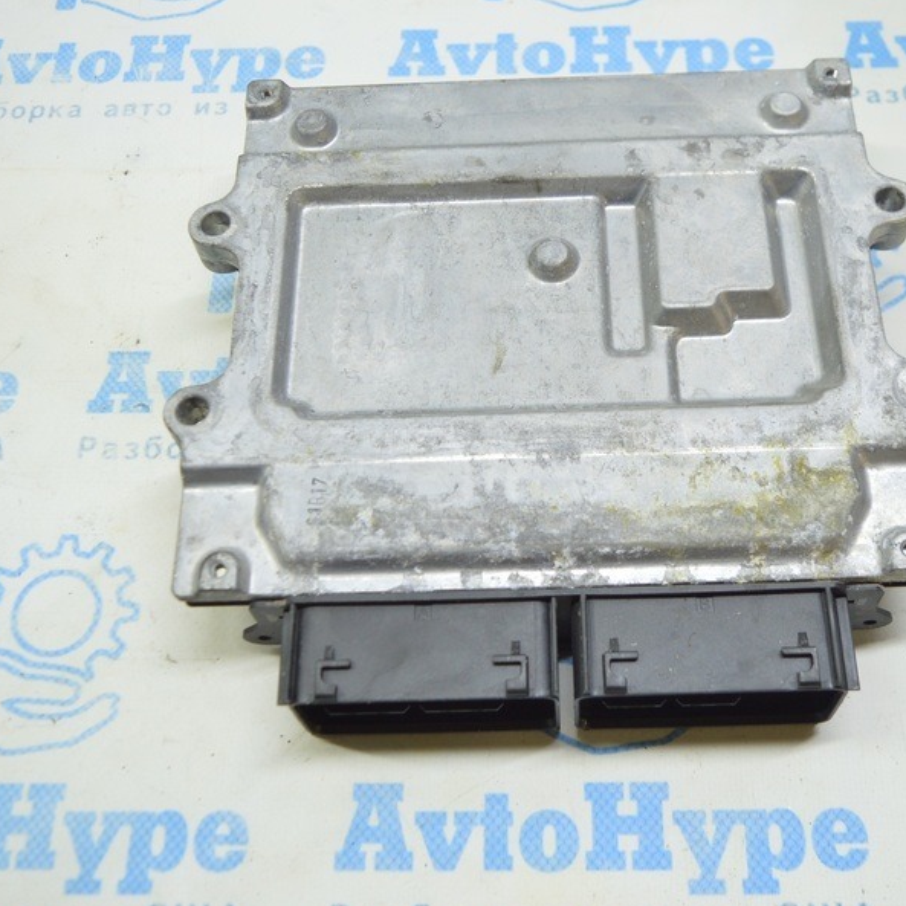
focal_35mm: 44
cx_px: 497
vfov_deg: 38.3
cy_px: 396
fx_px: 1303
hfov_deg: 38.3
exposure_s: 1/40
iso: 400
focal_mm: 20
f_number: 3.5
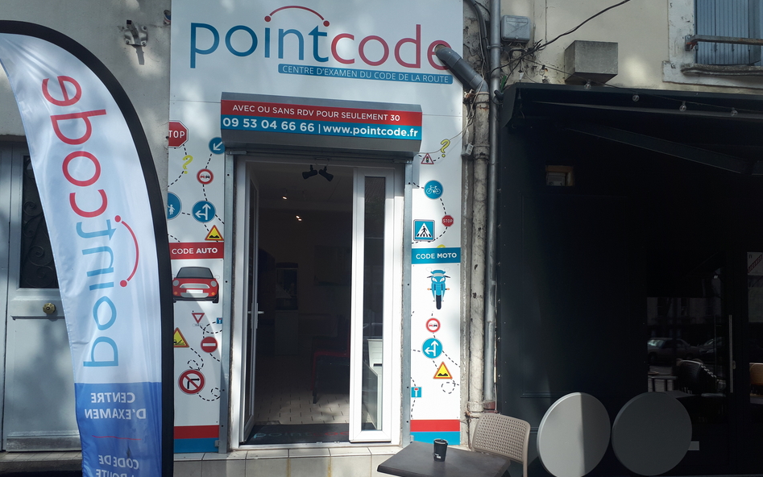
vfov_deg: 43.1
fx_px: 603
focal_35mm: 29
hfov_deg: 64.6
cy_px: 262
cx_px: 386
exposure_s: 1/879
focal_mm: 3.6
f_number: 1.9
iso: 40
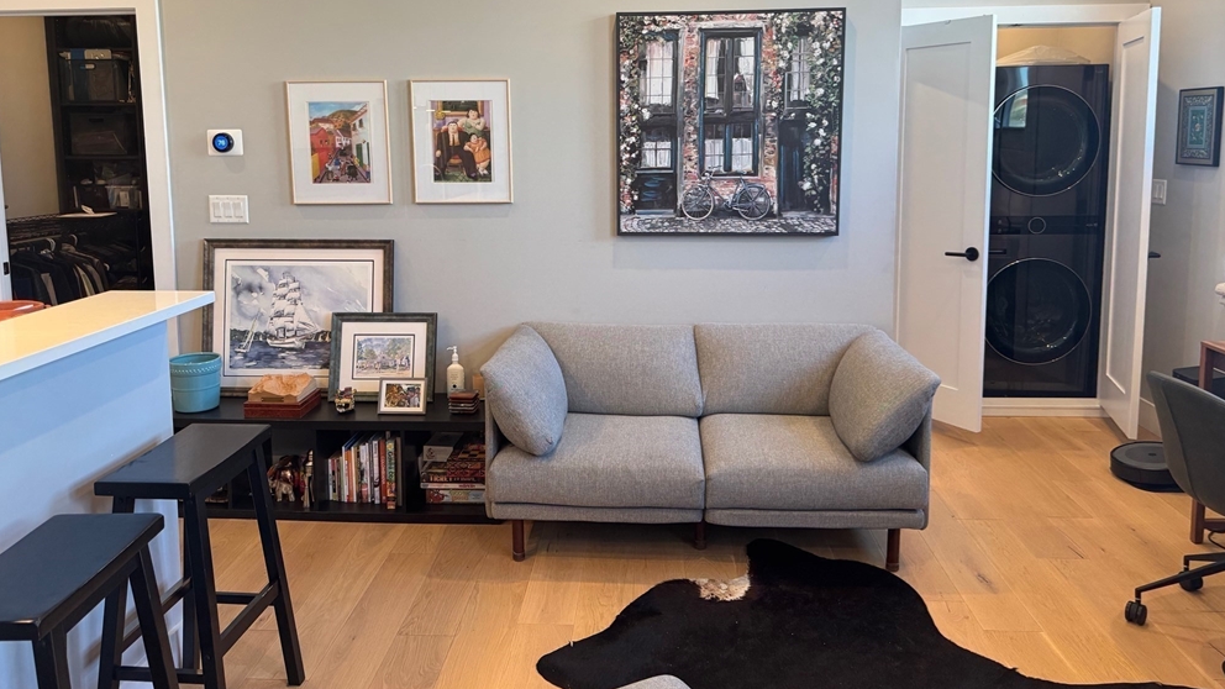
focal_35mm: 27
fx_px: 877
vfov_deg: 42.4
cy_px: 241
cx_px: 600
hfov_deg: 69.9
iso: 200
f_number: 1.78
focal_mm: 6.76
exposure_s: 1/120
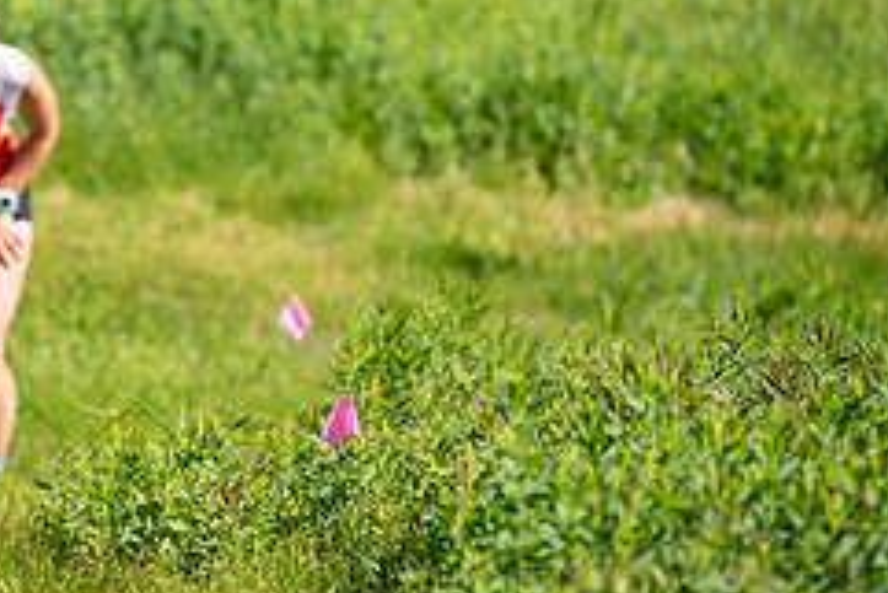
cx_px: -107
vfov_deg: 2.9
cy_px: 50
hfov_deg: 4.3
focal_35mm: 482
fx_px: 11896
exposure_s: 1/640
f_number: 3.5
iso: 100
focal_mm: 200
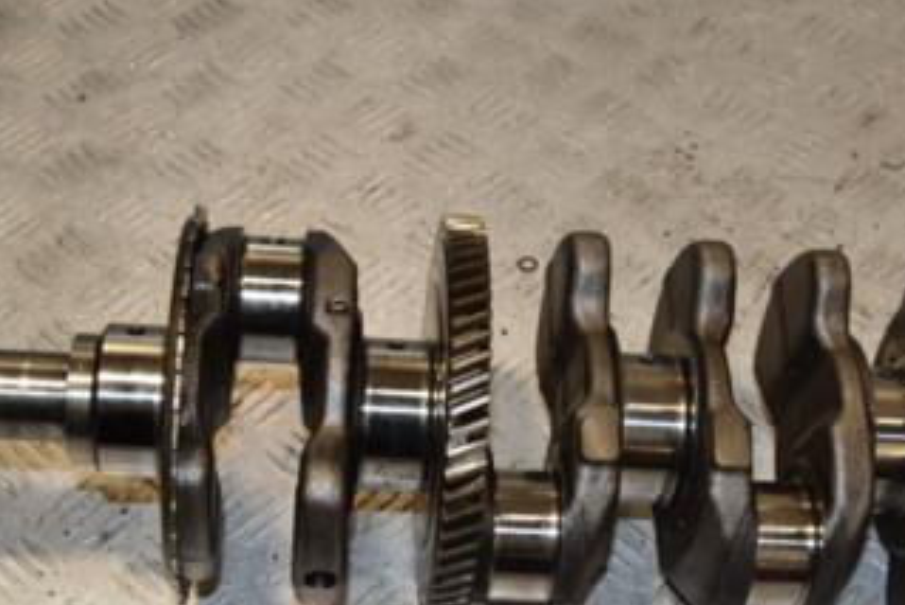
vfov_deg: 21.8
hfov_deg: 32.3
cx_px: 505
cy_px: 449
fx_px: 1559
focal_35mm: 62
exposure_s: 1/200
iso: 800
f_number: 7.1
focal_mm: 22
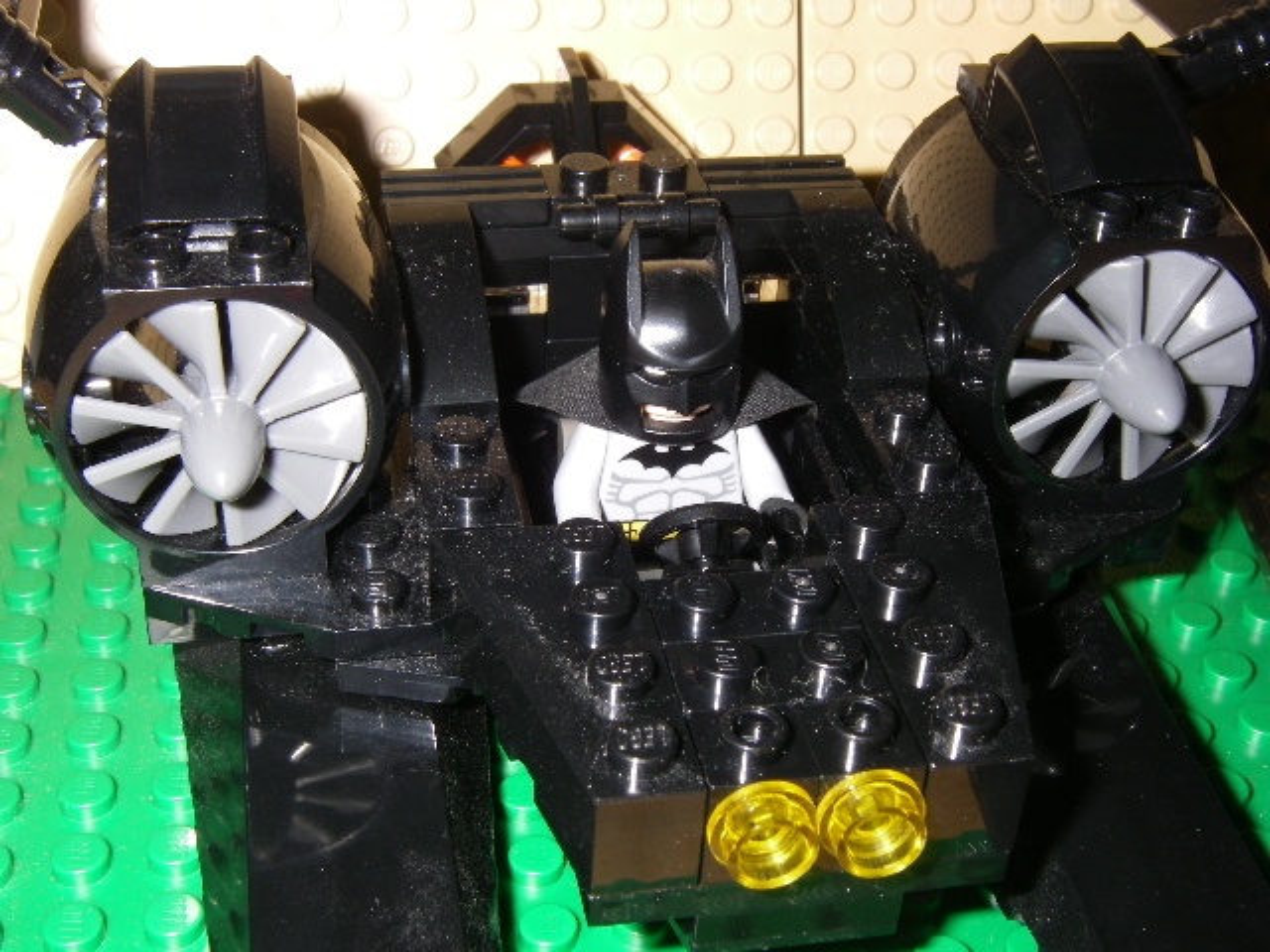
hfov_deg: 38.9
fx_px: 1798
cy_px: 476
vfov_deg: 29.7
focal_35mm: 49
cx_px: 635
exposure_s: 1/50
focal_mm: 8.1
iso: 80
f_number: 7
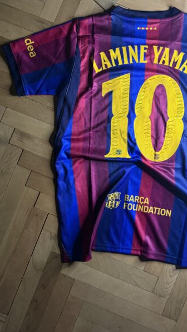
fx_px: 309
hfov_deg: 32.9
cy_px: 122
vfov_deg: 55.9
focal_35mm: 35
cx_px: 146
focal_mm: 6.76
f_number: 1.78
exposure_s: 1/53
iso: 500
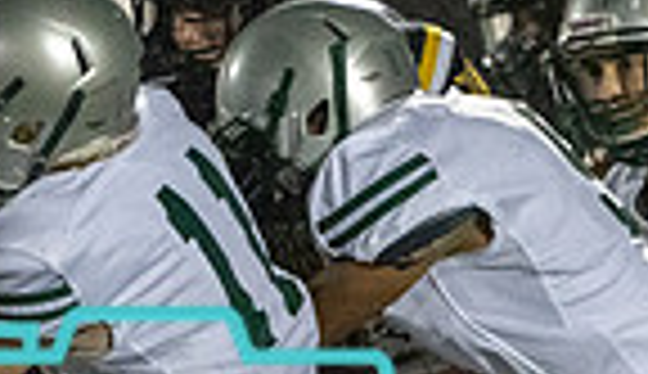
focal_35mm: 1502
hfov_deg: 1.4
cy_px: 651
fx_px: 25963
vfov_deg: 0.8
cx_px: 36
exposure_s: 1/1000
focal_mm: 342
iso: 20000
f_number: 5.6
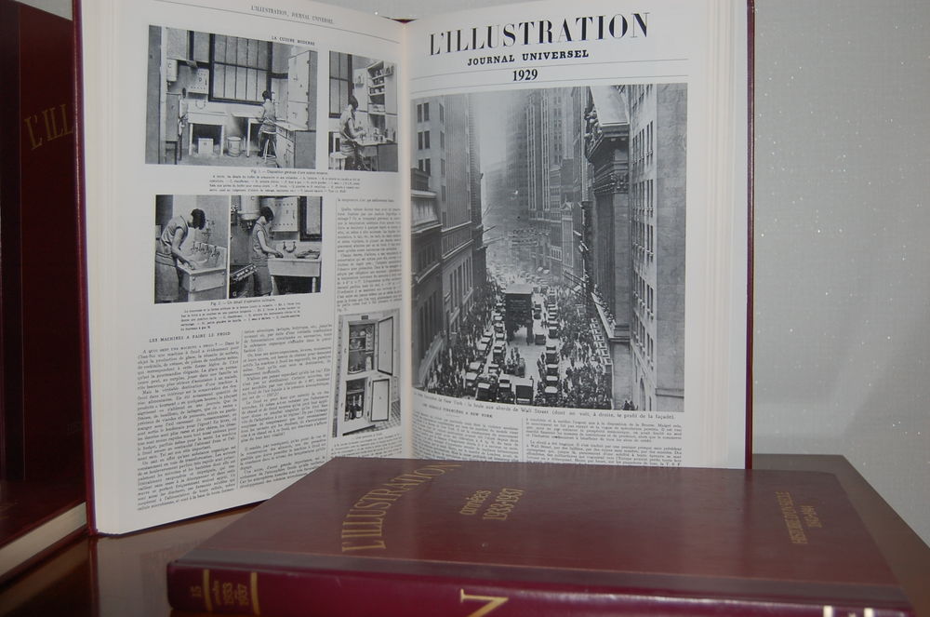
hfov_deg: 49.6
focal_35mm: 39
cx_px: 465
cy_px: 308
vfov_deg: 34.1
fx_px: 1006
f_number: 4.2
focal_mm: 26
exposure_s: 1/60
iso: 400
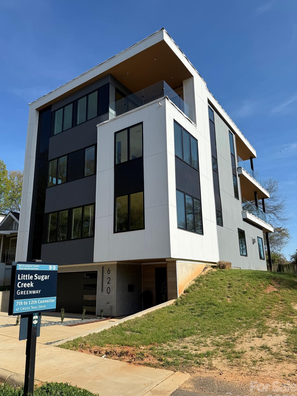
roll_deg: +1.0
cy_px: 205
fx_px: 286
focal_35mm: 25
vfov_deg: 69.4
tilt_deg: +14.3
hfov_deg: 54.9
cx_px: 144
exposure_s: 1/4673
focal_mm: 6.76
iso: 80
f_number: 1.78
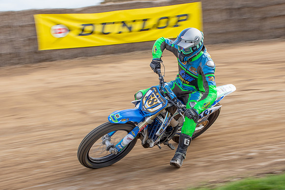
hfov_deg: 23.2
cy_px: 99
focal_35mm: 88
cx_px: 150
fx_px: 696
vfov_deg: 15.6
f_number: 11
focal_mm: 52
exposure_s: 1/125
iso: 100
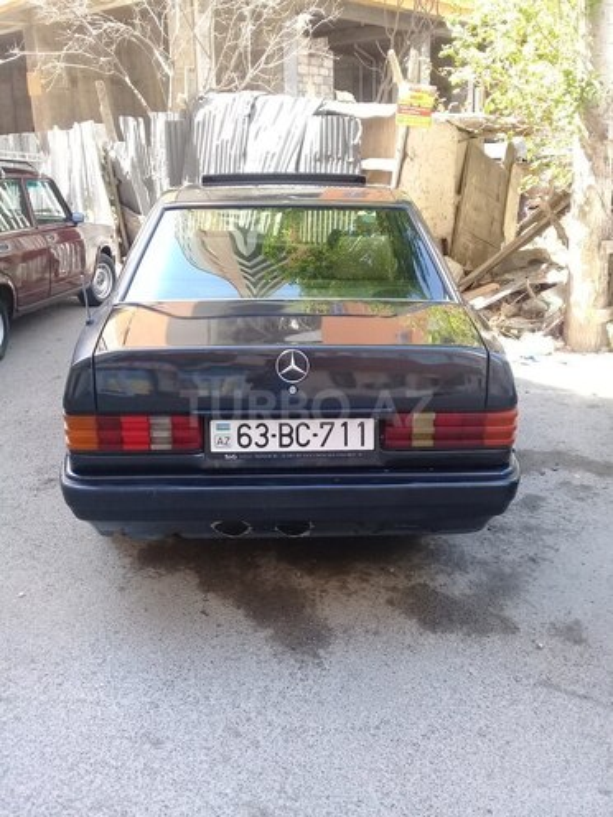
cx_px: 306
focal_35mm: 31
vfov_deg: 58.4
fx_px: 732
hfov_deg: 45.4
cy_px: 408
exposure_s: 1/100
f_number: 2.2
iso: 64
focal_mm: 3.3
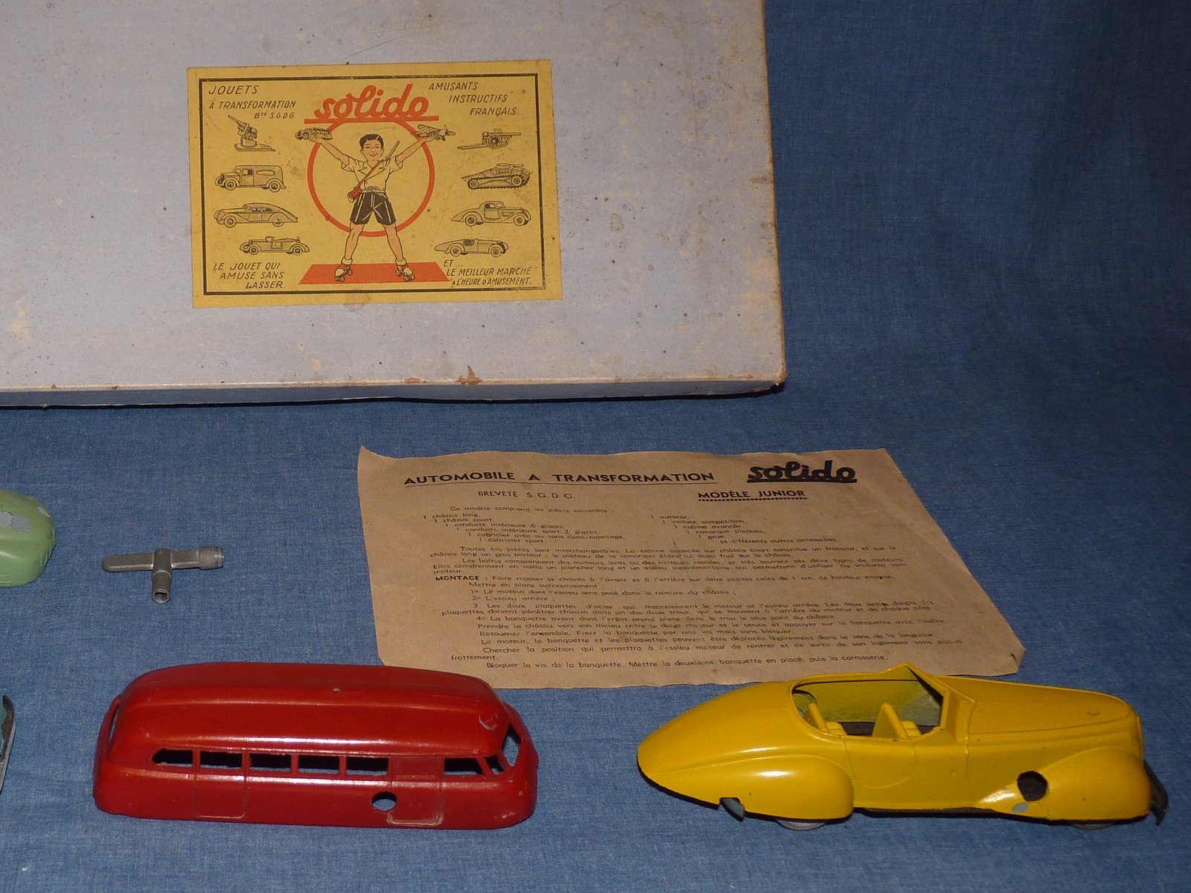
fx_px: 1445
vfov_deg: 34.3
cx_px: 311
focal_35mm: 42
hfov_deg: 43.5
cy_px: 489
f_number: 2.8
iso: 100
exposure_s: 1/25
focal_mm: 4.8
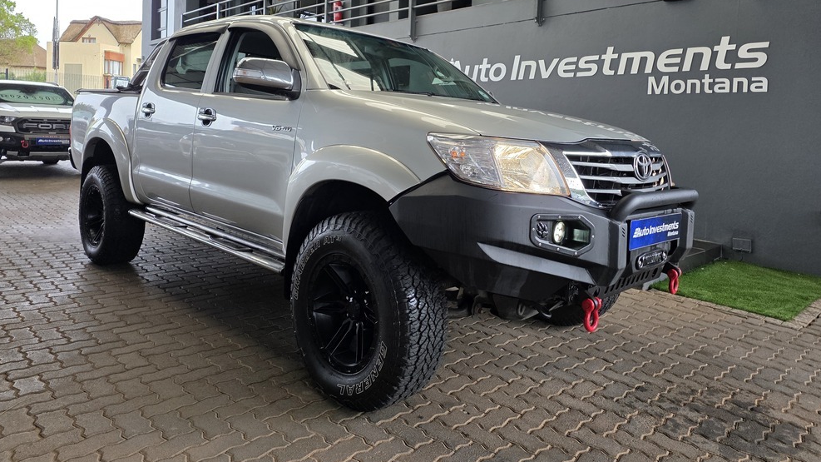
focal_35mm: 26
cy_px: 147
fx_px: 566
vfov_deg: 43.6
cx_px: 419
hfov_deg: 71.9
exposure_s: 1/180
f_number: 1.7
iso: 160
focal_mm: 6.25
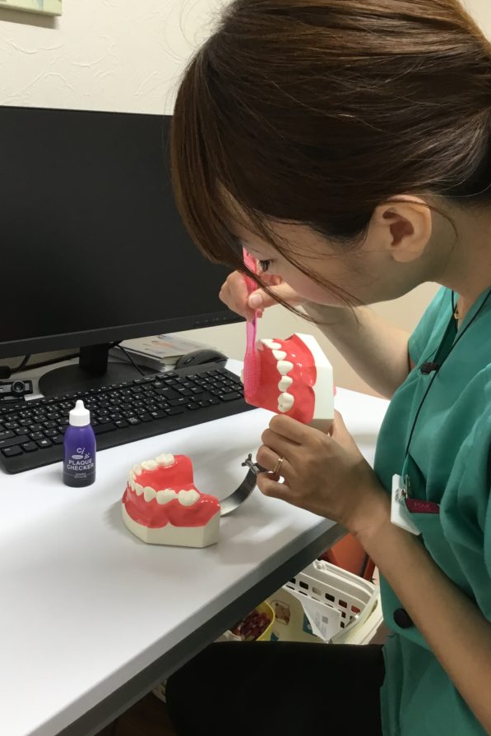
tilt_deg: -16.7
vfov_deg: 53.1
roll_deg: -2.1
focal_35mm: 36
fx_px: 737
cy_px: 342
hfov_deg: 36.8
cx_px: 204
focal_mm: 3.3
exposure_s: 1/30
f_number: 2.4
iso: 64
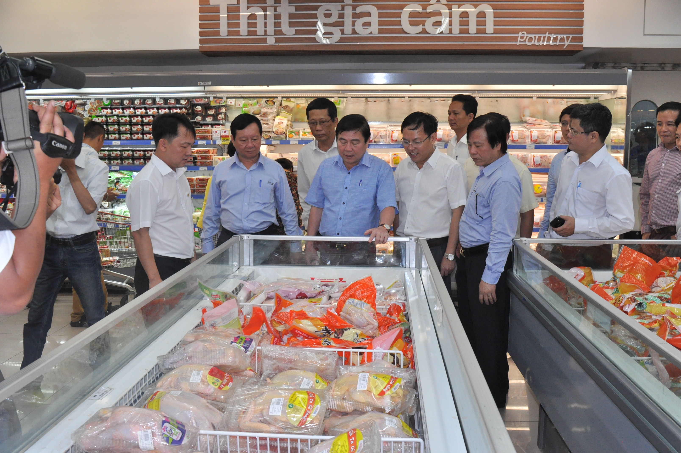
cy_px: 226
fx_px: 623
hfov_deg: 57.3
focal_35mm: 33
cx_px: 340
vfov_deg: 39.9
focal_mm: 22
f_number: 7.1
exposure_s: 1/200
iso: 1000
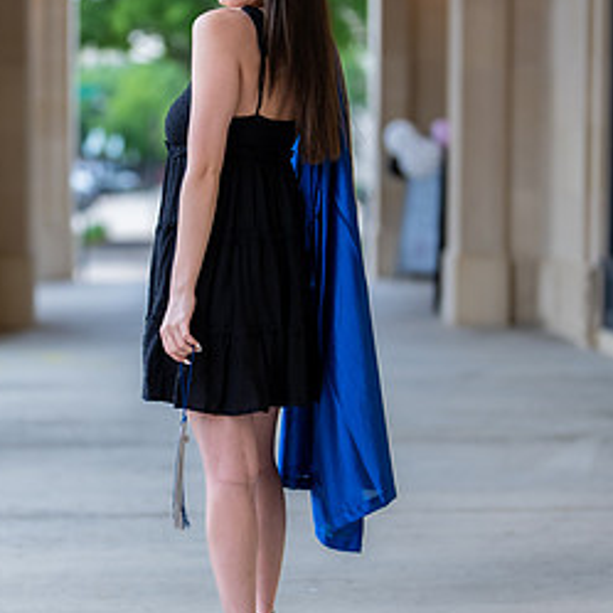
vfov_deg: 17.6
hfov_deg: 17.6
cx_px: 244
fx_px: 1983
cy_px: 309
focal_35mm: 99
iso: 200
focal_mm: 50
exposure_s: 1/320
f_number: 1.2
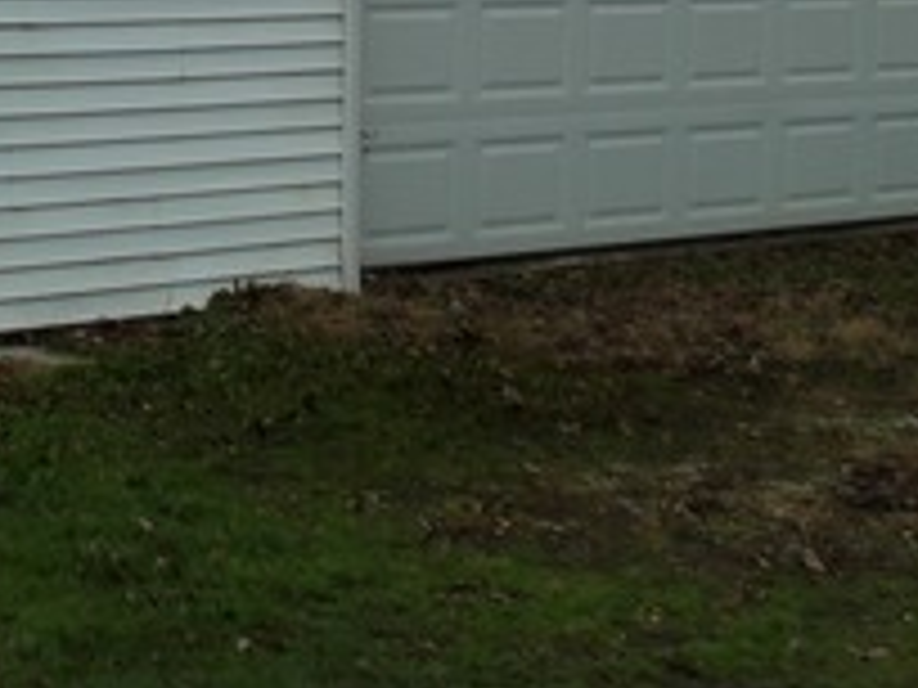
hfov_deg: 20.4
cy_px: -274
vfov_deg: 15.3
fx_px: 2413
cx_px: -130
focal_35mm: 91
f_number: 3.4
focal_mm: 5.2
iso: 80
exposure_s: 1/250
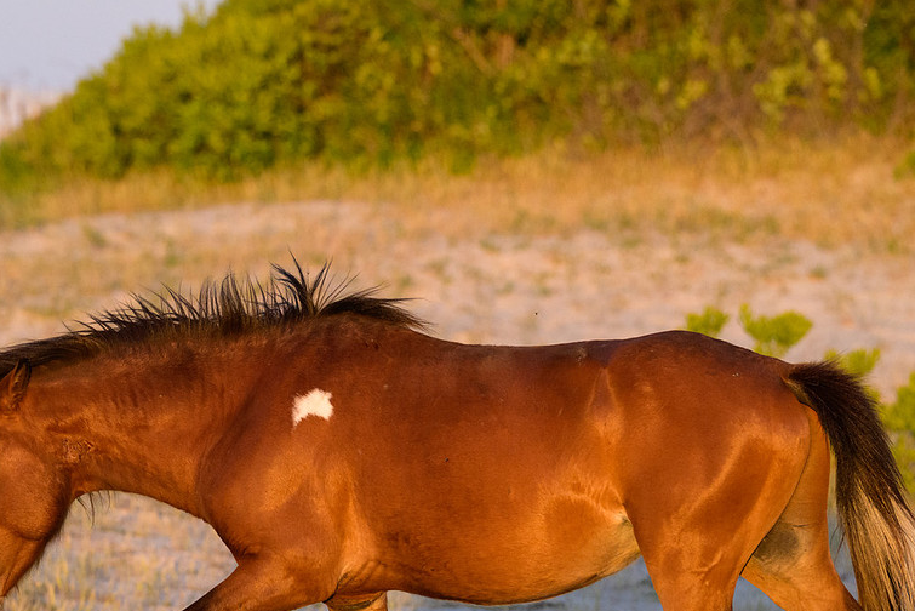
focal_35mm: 379
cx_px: 341
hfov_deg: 5.4
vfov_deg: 3.6
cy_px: 444
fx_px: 9636
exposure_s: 1/2000
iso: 2000
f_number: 6.3
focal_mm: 260
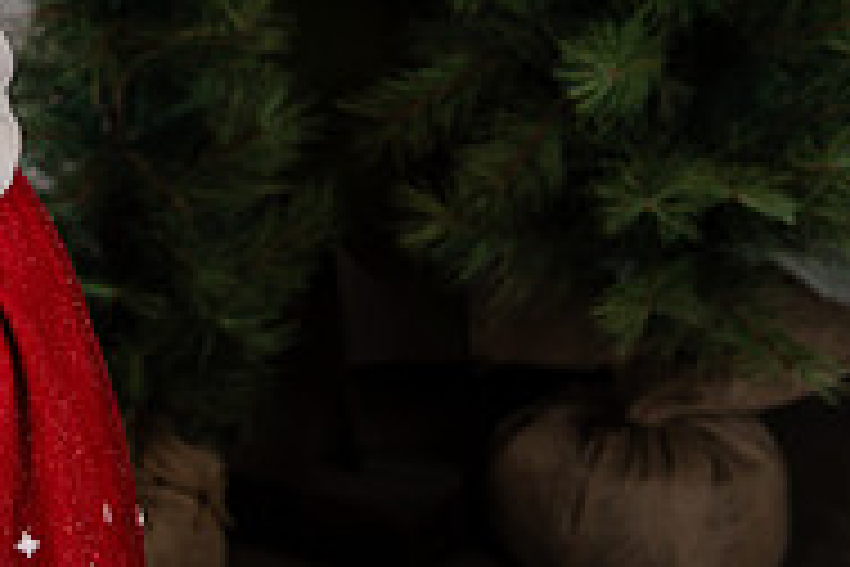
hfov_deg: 13.9
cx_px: -157
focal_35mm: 144
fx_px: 3400
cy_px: -286
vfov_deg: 9.3
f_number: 4
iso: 200
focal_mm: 47
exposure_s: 1/250
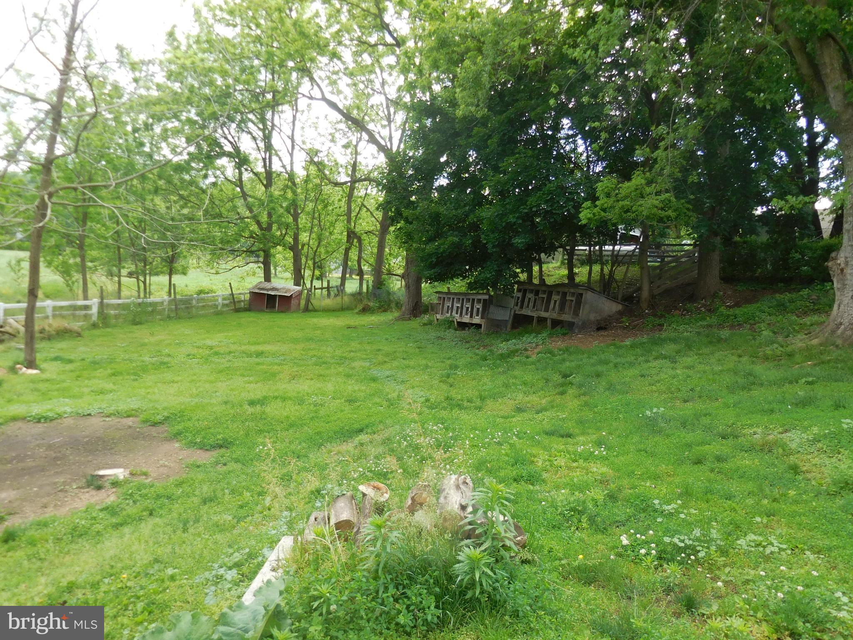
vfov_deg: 54.9
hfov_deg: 69.4
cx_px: 426
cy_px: 320
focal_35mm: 25
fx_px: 616
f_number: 3.3
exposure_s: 1/200
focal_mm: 4.5
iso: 125
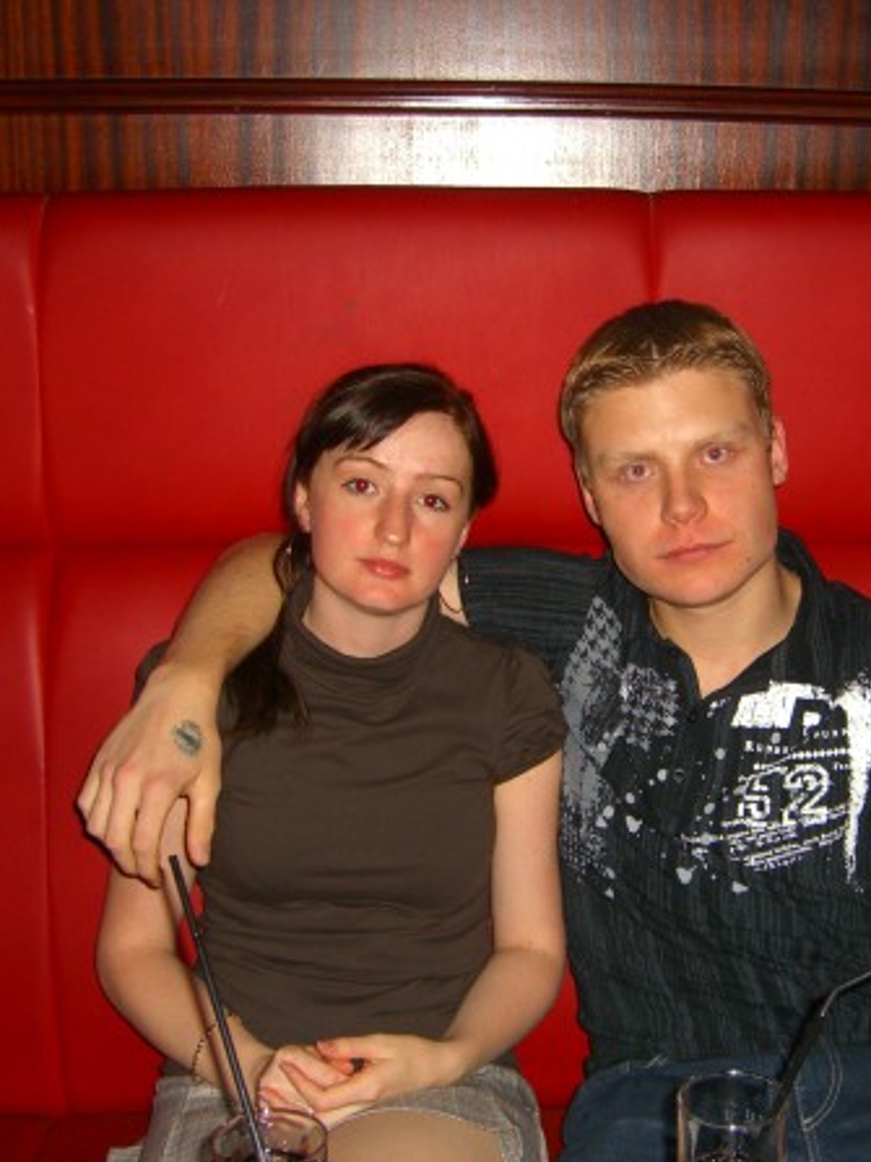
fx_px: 1712
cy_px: 582
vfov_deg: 37.5
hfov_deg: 28.4
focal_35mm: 51
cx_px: 575
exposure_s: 1/60
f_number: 2.8
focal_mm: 7.9
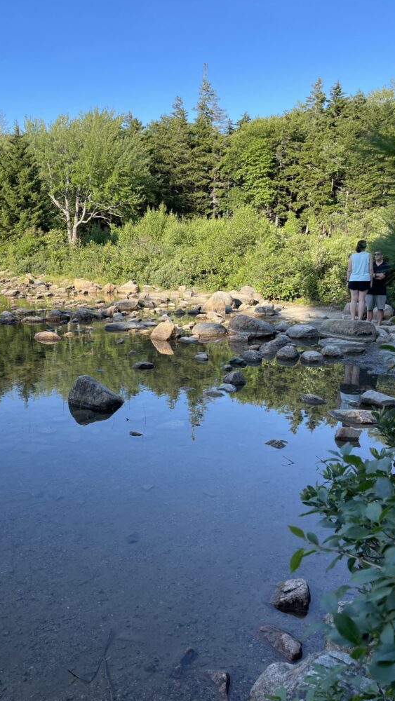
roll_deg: -0.5
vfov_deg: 66.1
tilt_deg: -11.2
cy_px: 355
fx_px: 540
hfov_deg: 39.9
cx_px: 147
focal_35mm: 29
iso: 32
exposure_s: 1/1020
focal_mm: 5.1
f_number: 1.6
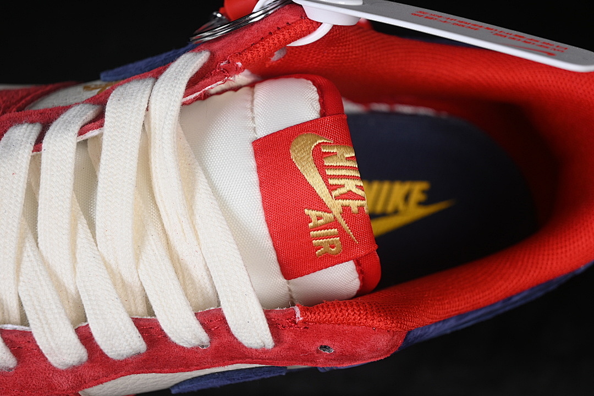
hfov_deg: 27.0
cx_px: 297
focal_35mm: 75
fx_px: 1237
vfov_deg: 18.2
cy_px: 198
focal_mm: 50
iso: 160
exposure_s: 1/60
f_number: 7.1
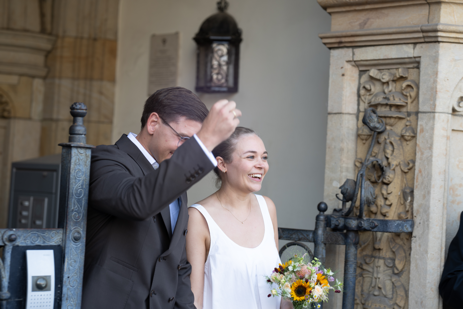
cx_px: 232
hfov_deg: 23.9
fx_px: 1093
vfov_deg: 16.1
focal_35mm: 85
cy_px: 154
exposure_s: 1/160
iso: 125
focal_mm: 85
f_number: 3.2
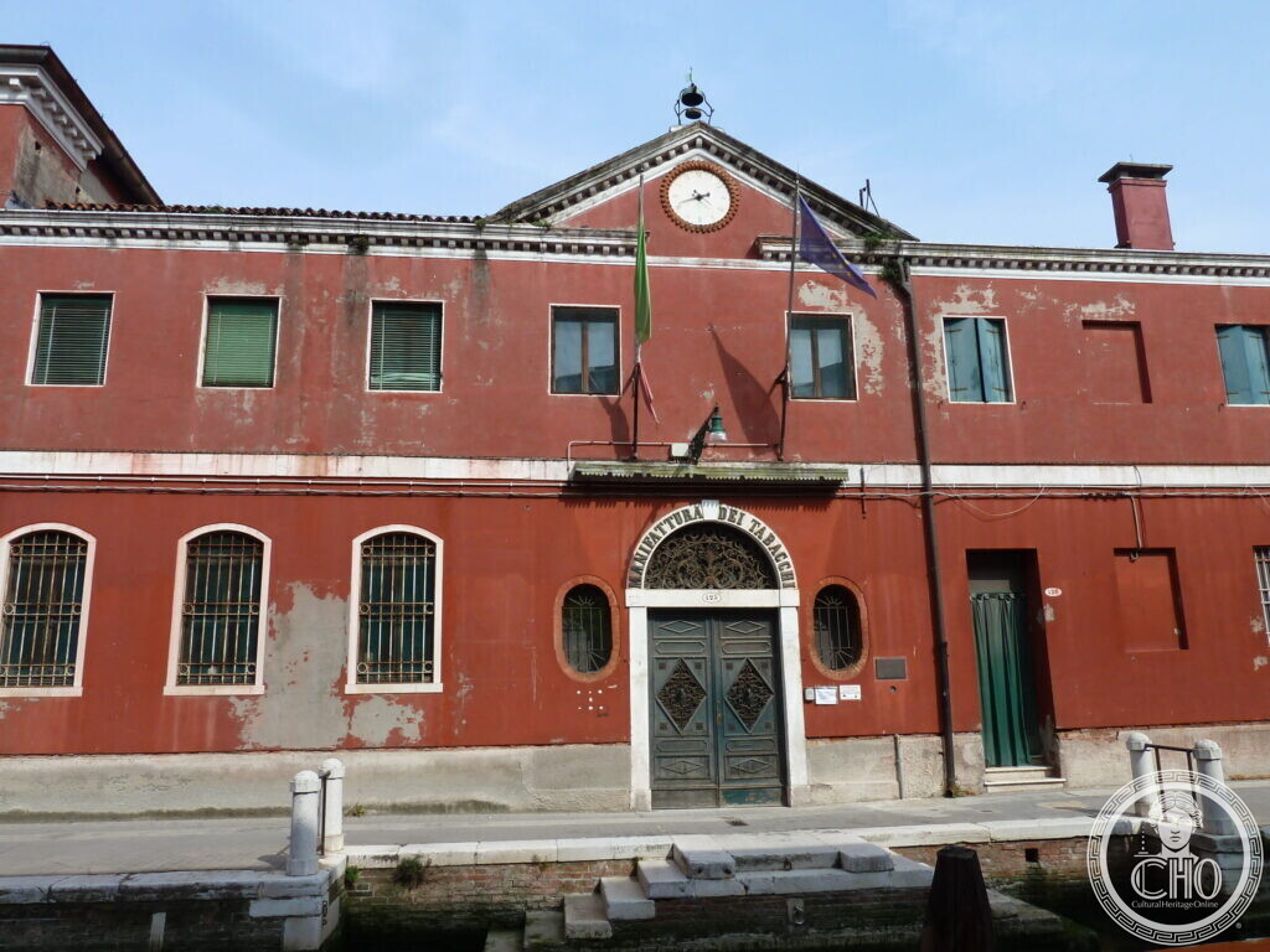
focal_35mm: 25
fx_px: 917
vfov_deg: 54.9
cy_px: 476
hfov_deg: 69.4
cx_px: 635
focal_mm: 4.1
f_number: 4.5
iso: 80
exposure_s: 1/400
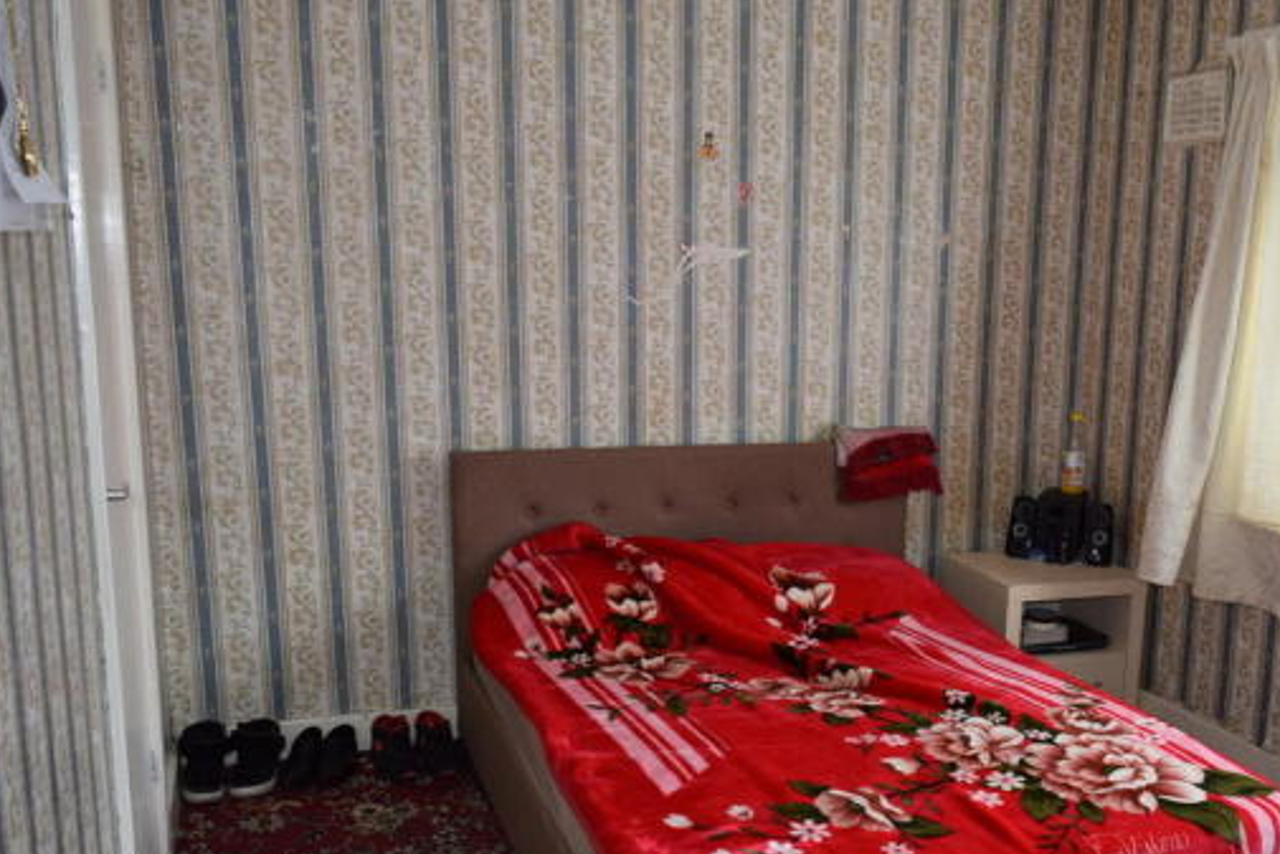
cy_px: 533
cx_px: 797
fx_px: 1245
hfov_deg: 53.8
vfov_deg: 37.6
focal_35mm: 35
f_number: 5
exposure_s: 1/100
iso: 800
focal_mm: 18
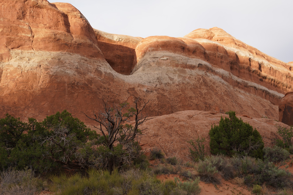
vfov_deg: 36.9
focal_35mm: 36
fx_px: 293
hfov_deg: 53.1
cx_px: 146
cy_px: 98
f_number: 10
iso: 200
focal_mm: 36
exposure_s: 1/100
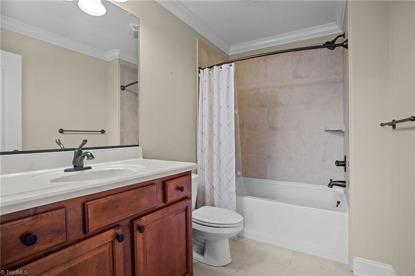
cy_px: 138
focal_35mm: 17
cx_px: 208
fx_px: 196
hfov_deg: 93.3
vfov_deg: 70.3
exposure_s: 1/5
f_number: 7.1
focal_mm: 17
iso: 400
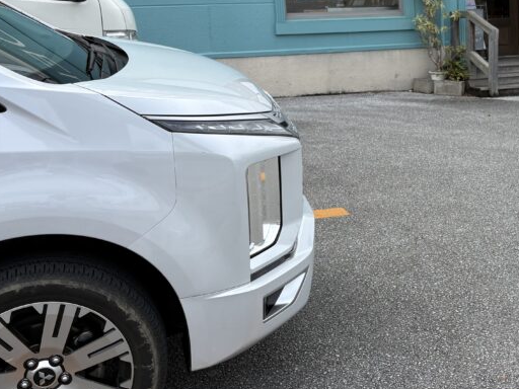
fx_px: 780
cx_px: 411
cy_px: 110
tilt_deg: -5.8
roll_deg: +1.5
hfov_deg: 35.7
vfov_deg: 27.7
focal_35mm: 52
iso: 50
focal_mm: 5.96
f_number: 1.6
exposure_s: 1/1667
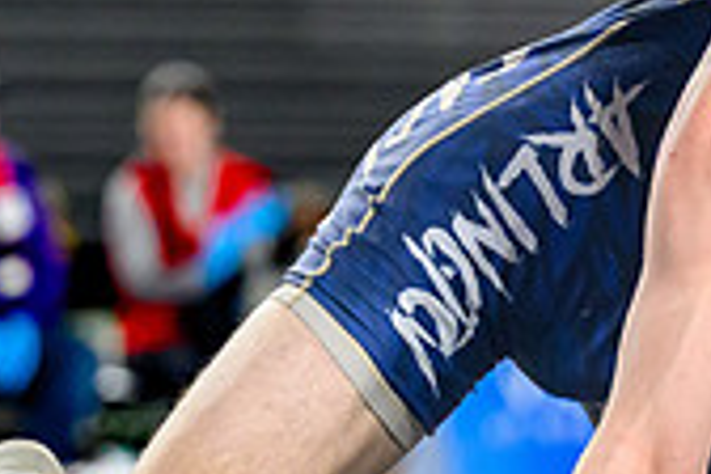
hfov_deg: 4.1
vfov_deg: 2.8
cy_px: 35
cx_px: 994
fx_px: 9815
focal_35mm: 497
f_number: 2.8
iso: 2500
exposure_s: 1/800
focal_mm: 102
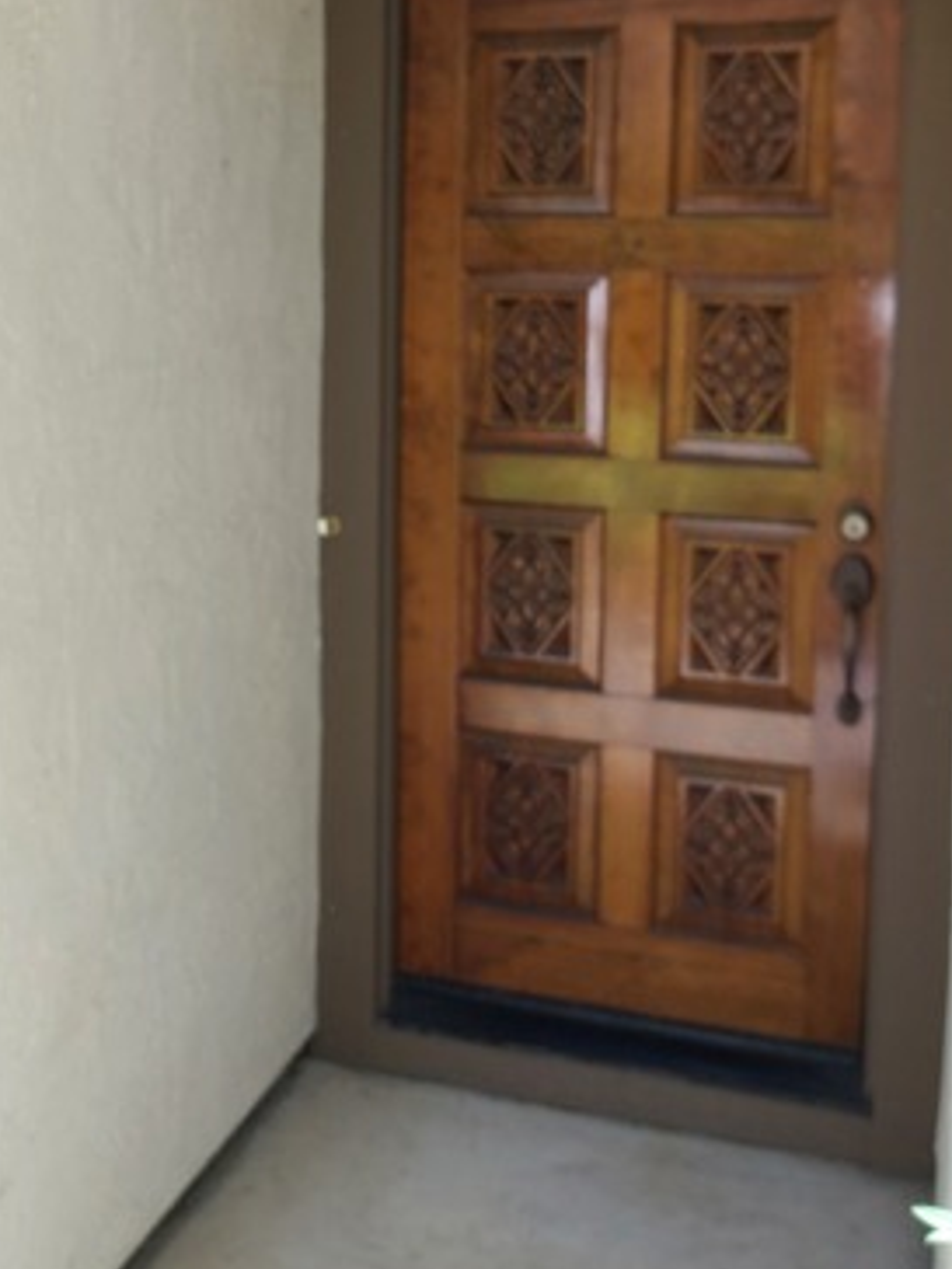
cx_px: 293
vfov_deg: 42.2
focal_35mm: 44
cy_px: 396
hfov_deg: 32.5
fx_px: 1613
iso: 40
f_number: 1.8
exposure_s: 1/120
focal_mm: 5.23
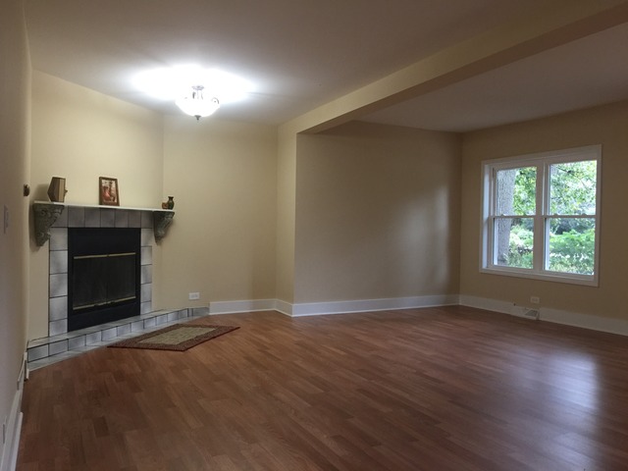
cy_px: 236
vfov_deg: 48.2
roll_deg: -0.7
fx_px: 526
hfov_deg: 61.7
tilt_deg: -1.0
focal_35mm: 29
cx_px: 314
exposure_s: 1/15
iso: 100
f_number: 2.2
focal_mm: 4.15
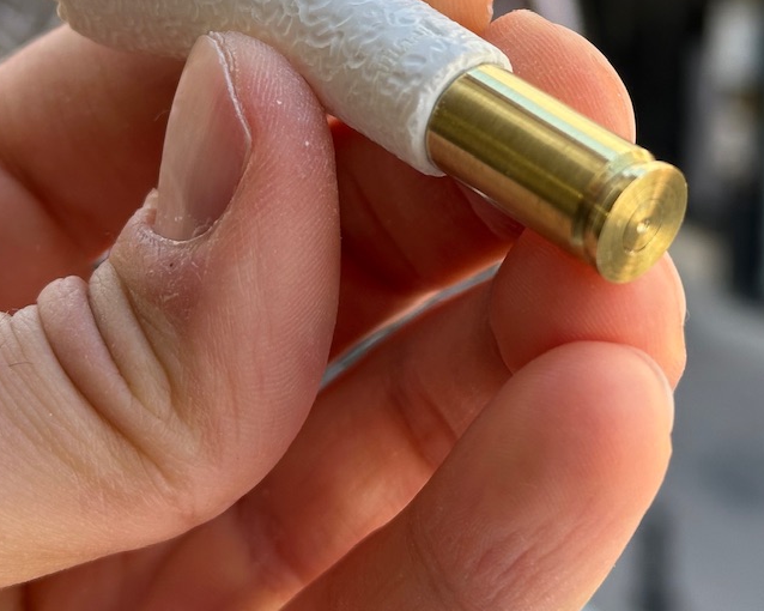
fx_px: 2125
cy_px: 55
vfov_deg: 16.1
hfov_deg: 20.4
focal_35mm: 94
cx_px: 424
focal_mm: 6.86
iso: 64
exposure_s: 1/379
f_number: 1.78
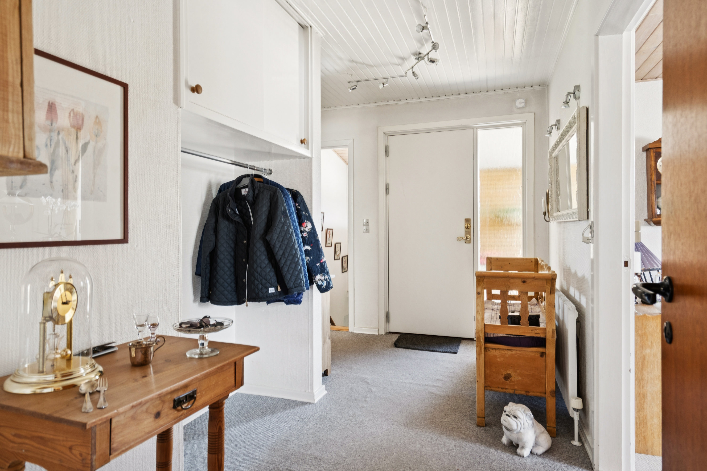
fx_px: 412
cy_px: 236
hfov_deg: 81.2
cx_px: 354
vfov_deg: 59.5
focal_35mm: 21
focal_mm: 21
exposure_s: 1/25
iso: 800
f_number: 7.1
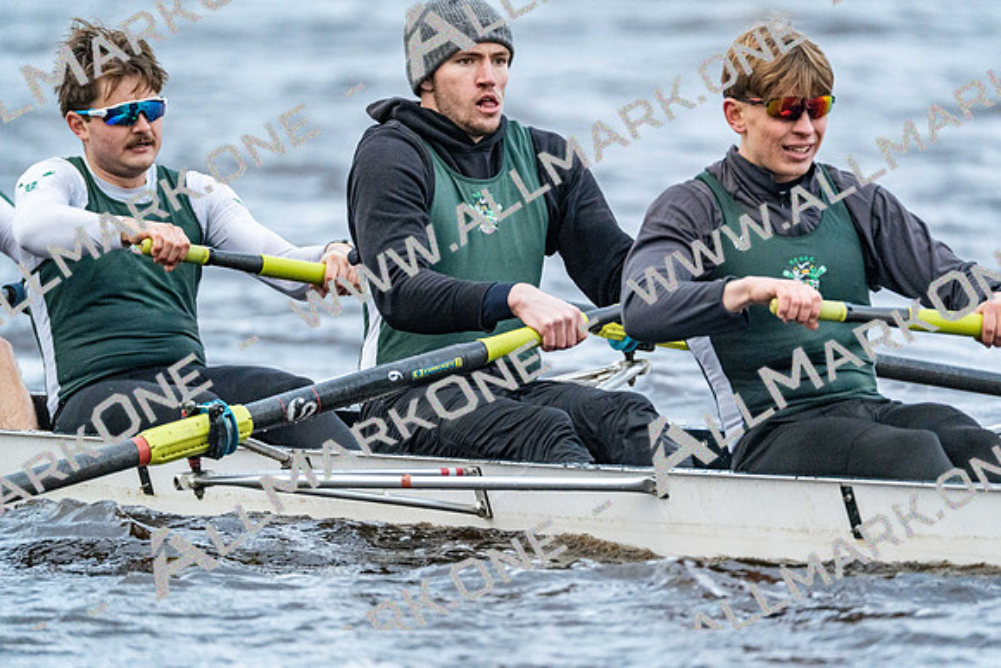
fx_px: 16686
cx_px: 500
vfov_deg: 2.3
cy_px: 334
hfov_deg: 3.4
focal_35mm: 600
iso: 8000
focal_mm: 600
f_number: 6.3
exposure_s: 1/1600
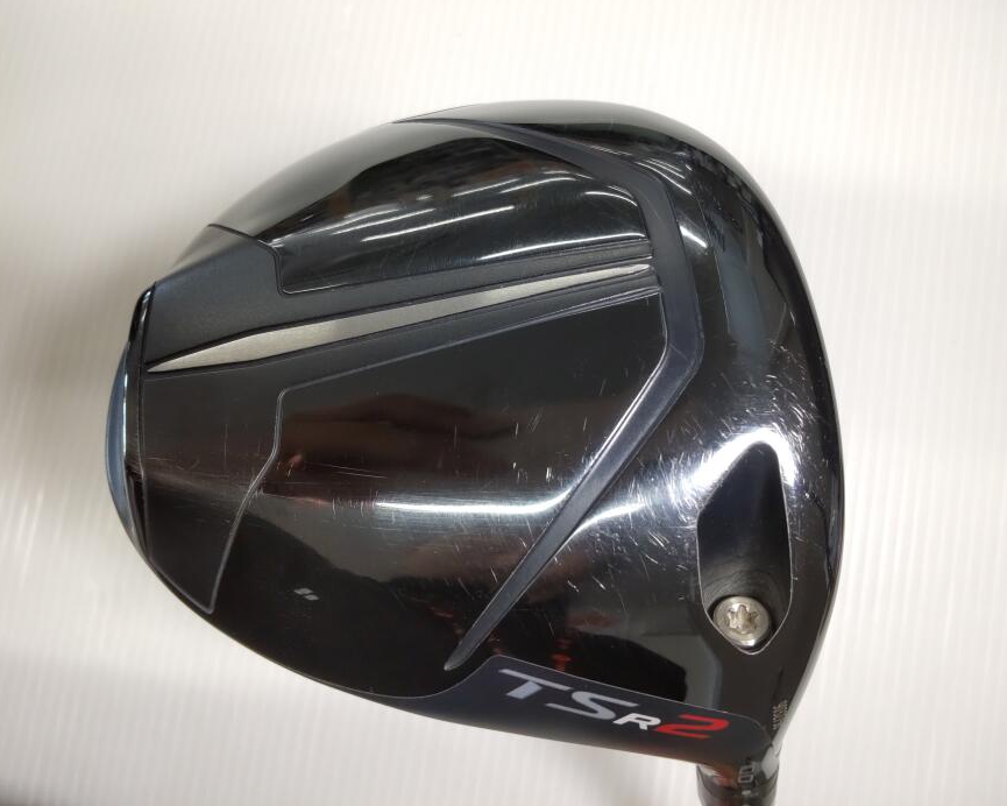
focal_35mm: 26
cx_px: 509
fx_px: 775
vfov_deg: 54.9
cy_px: 396
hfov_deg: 66.0
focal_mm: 3.43
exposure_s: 1/60
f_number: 2
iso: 83
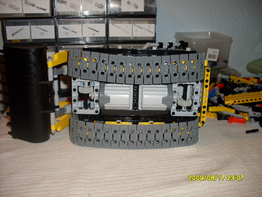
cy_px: 98
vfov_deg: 37.7
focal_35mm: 38
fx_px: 288
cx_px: 131
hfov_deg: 49.0
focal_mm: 6.3
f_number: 2.8
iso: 100
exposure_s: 1/45
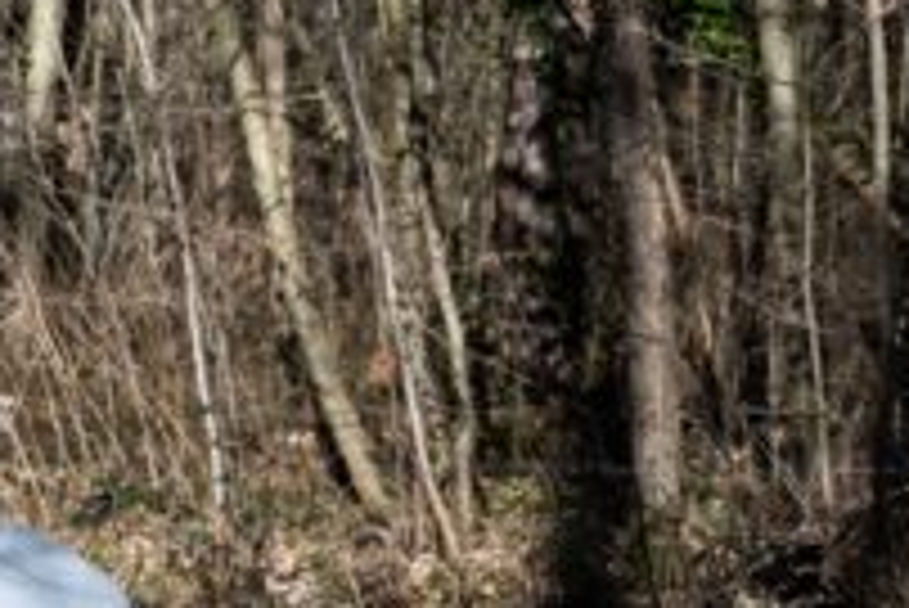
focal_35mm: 133
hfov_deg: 14.1
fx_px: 3361
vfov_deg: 10.3
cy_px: 473
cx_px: -580
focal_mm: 35
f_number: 3.2
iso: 500
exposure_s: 1/8000
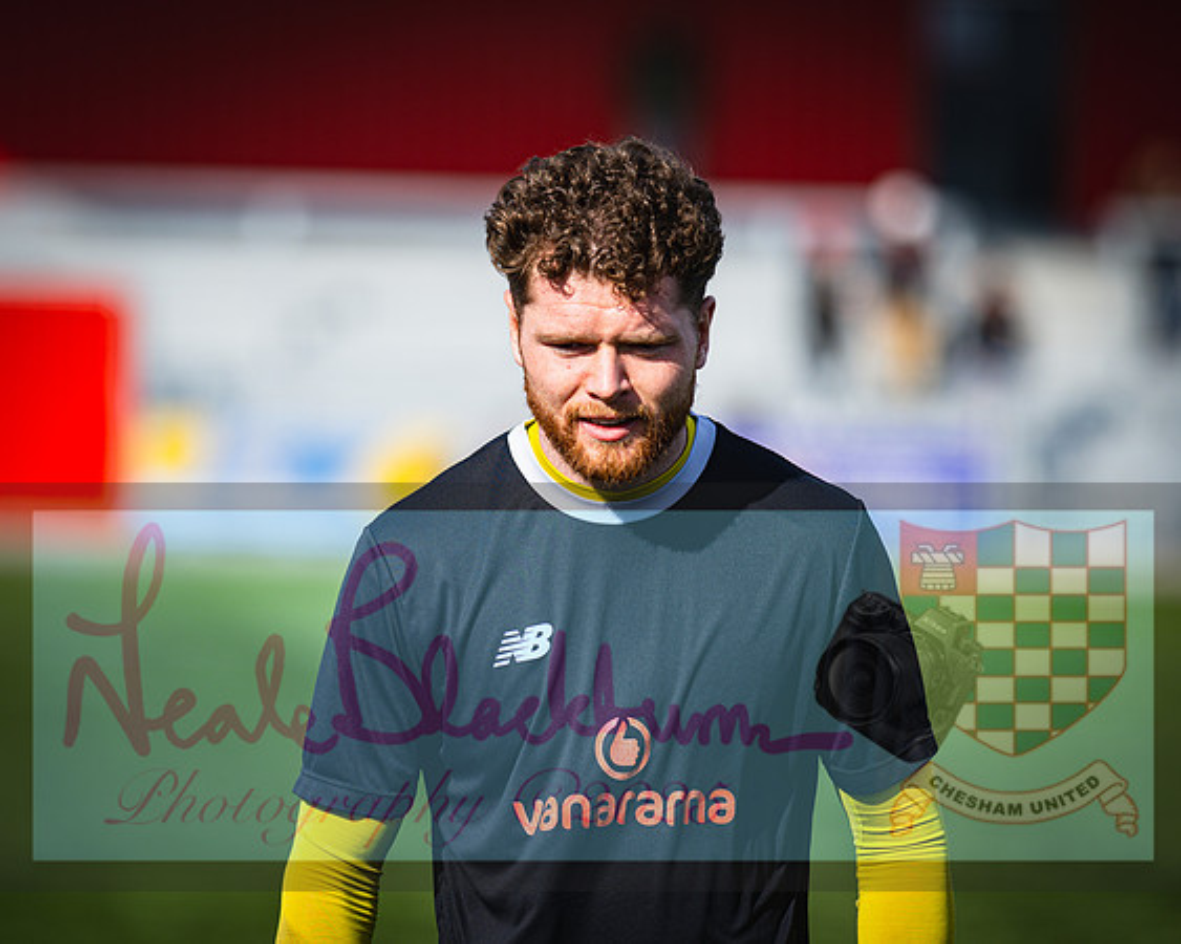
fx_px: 7958
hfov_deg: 8.5
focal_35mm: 228
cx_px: 590
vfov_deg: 6.8
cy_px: 472
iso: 80
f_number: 1.8
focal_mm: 135
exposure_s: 1/3200
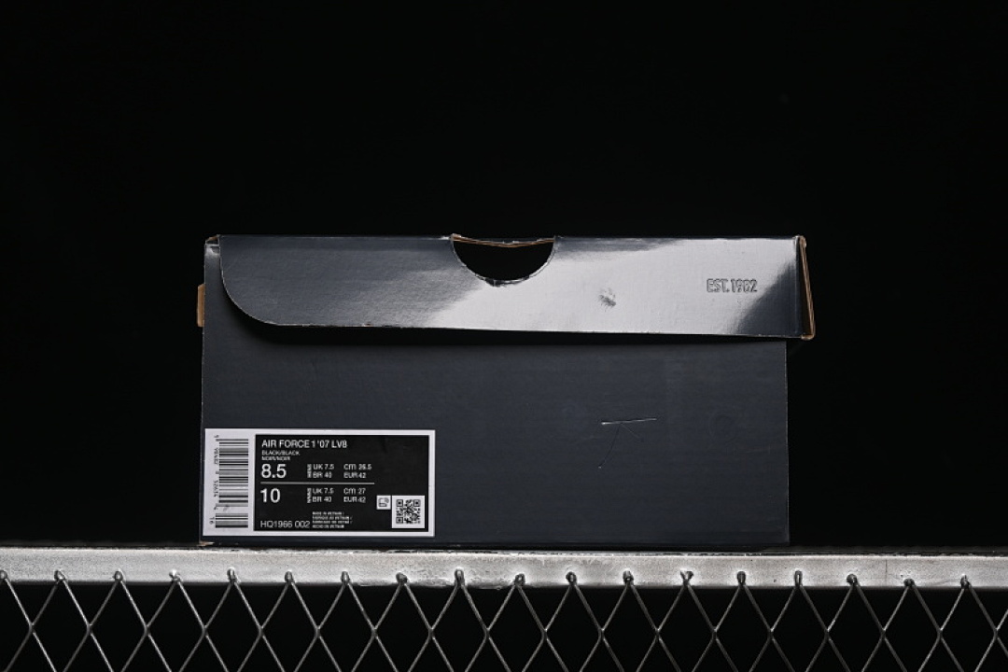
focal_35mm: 75
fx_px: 2100
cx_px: 504
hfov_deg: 27.0
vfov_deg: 18.2
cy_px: 336
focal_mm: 50
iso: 160
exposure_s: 1/50
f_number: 6.3
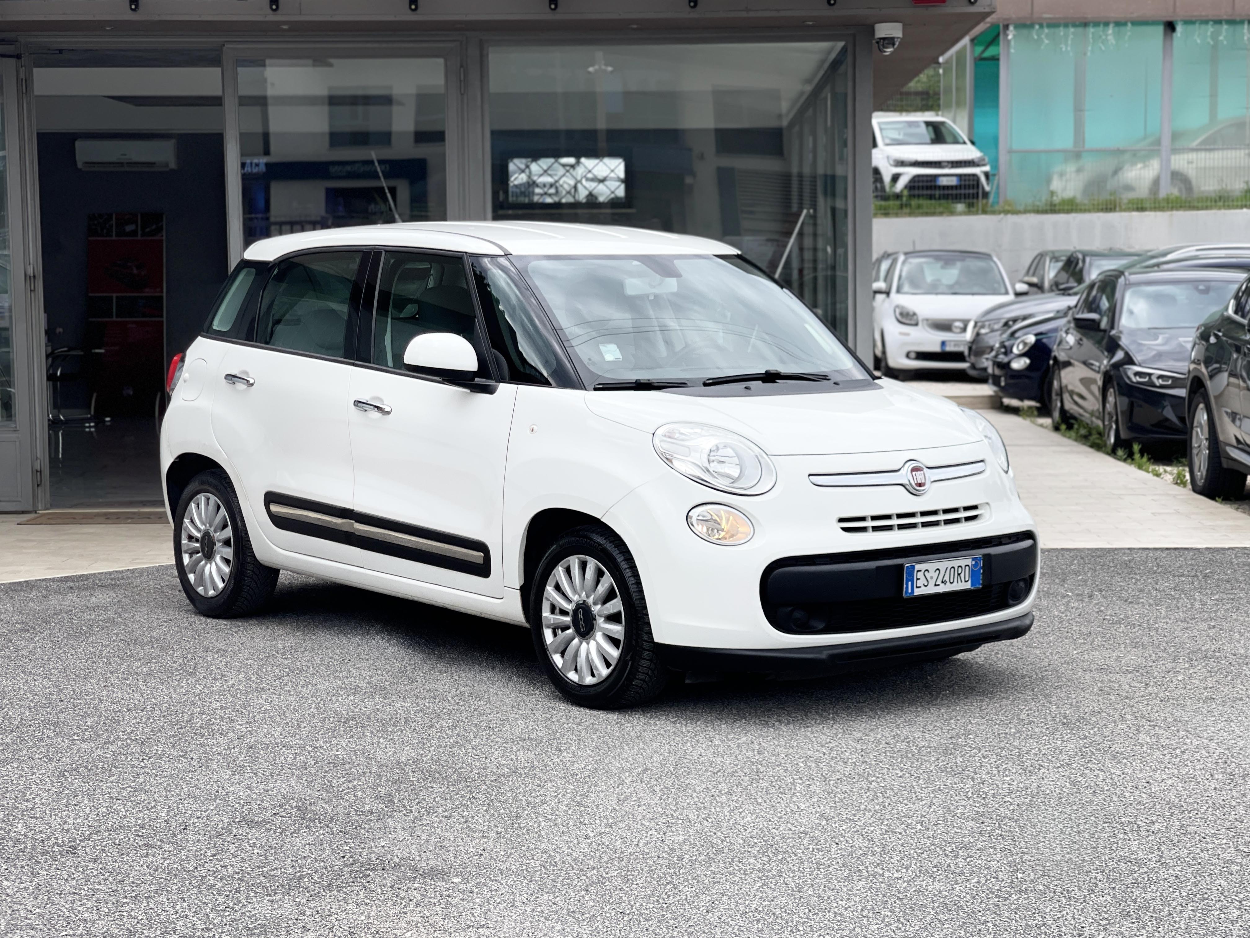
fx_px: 2311
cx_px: 625
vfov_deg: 22.9
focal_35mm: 64
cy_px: 469
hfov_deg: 30.3
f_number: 2.2
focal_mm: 7.5
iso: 32
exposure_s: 1/927
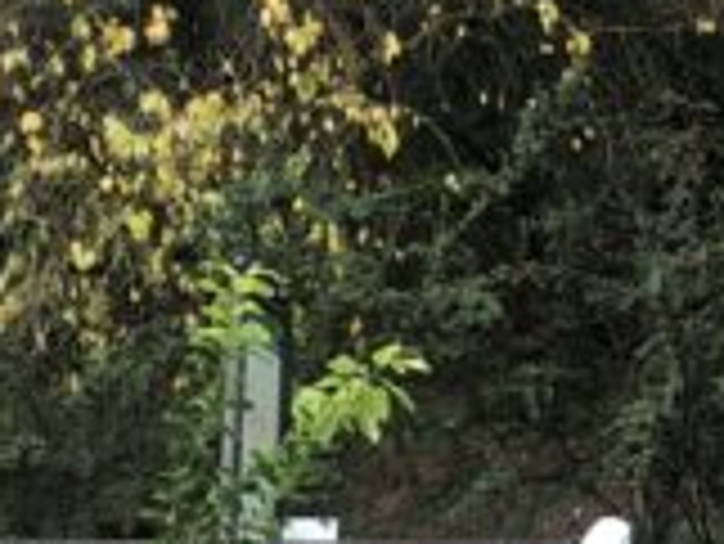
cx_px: 1066
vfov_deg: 8.3
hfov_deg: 10.7
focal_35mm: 178
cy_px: 611
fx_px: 3726
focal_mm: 3.99
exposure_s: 1/120
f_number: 1.8
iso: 25
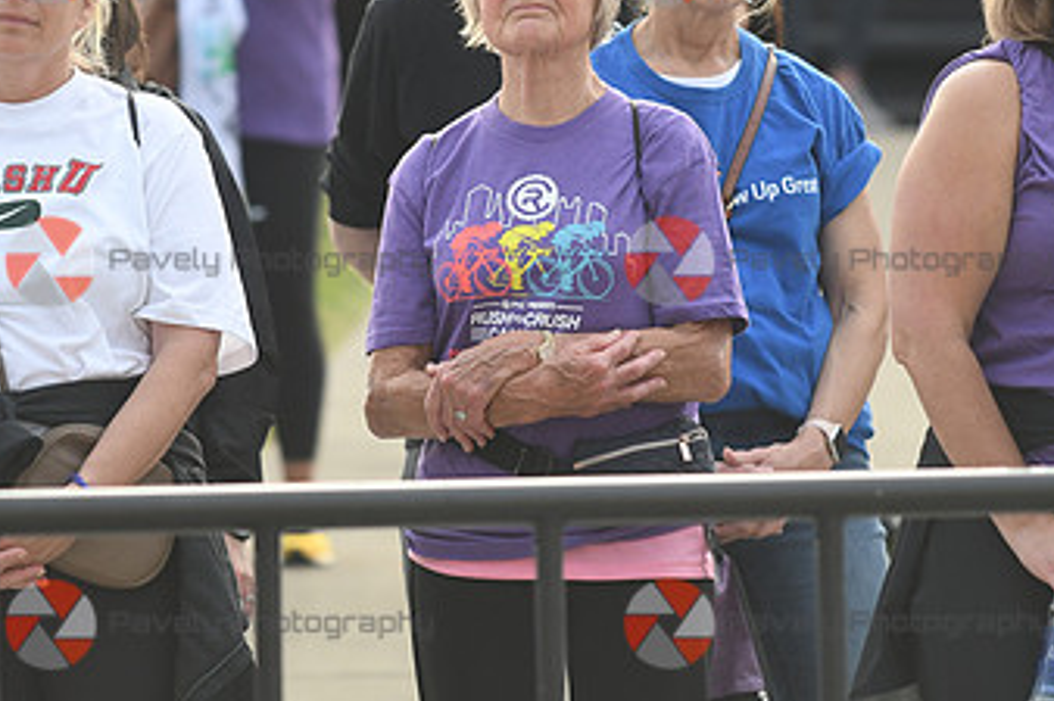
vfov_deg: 2.7
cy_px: 157
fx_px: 15070
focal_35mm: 515
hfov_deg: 4.0
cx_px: 555
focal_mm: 200
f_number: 4
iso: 640
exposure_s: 1/320
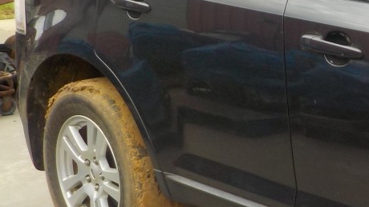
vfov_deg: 13.3
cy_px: 127
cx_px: 455
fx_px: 891
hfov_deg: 21.5
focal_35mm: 91
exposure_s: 1/500
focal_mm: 4.1
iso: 125
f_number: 3.3
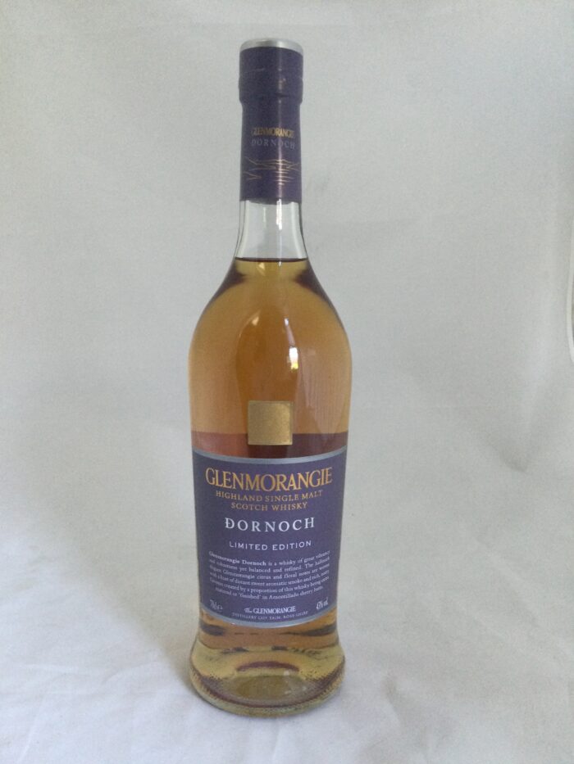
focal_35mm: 31
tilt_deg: -8.8
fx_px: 685
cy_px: 382
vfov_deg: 58.3
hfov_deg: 45.5
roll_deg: -0.3
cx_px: 287
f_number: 2.4
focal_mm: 3.3
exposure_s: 1/33
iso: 160
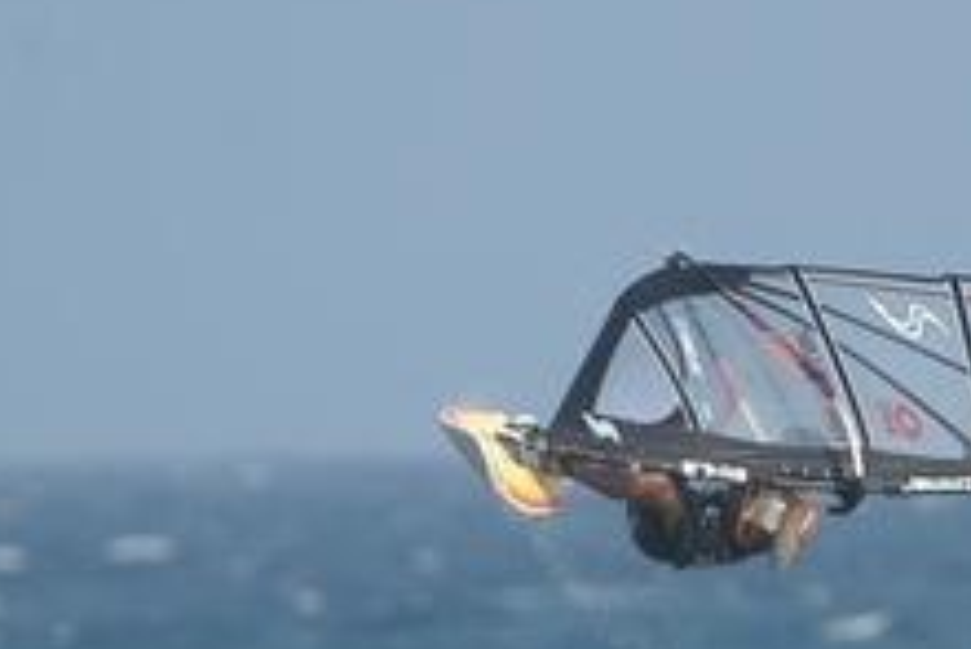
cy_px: 380
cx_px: 892
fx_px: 58782
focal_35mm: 2178
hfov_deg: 0.9
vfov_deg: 0.6
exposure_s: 1/1600
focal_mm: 500
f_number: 4.5
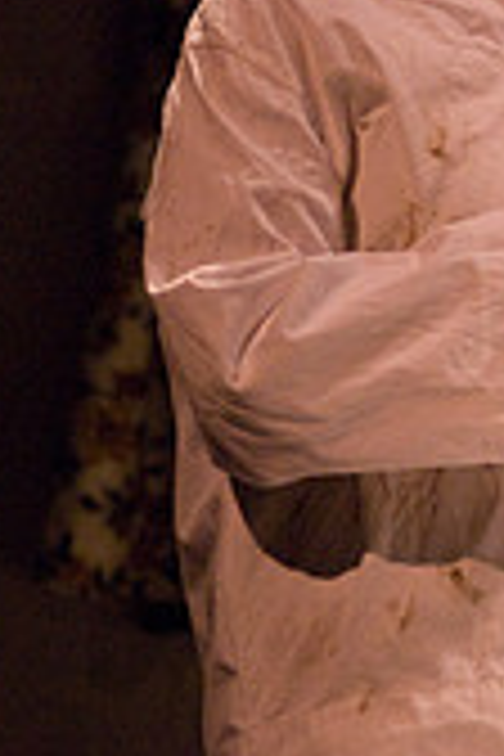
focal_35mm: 542
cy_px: 261
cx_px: 574
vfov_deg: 3.8
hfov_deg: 2.5
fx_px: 11388
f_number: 2.8
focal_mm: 135
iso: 1600
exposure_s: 1/160
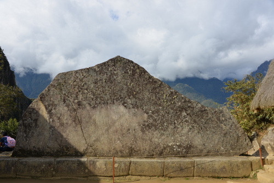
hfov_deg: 50.7
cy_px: 92
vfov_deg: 35.1
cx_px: 137
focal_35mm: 38
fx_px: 289
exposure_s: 1/250
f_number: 8
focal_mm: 38
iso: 100
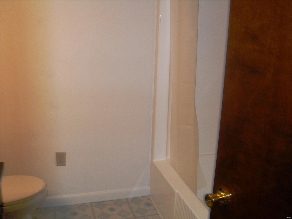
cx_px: 146
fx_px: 312
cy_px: 110
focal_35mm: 37
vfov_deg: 38.7
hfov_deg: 50.1
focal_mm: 6.3
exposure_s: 1/45
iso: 100
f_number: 2.8
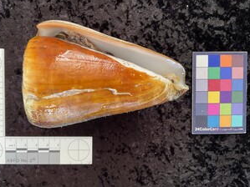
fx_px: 245
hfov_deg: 53.8
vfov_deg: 41.7
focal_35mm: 34
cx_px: 107
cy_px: 99
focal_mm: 3
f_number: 1.8
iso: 80
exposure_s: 1/50
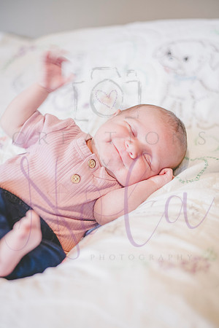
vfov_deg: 39.6
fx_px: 456
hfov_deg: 27.0
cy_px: 164
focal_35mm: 50
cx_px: 110
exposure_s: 1/60
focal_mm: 50
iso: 800
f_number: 2.2
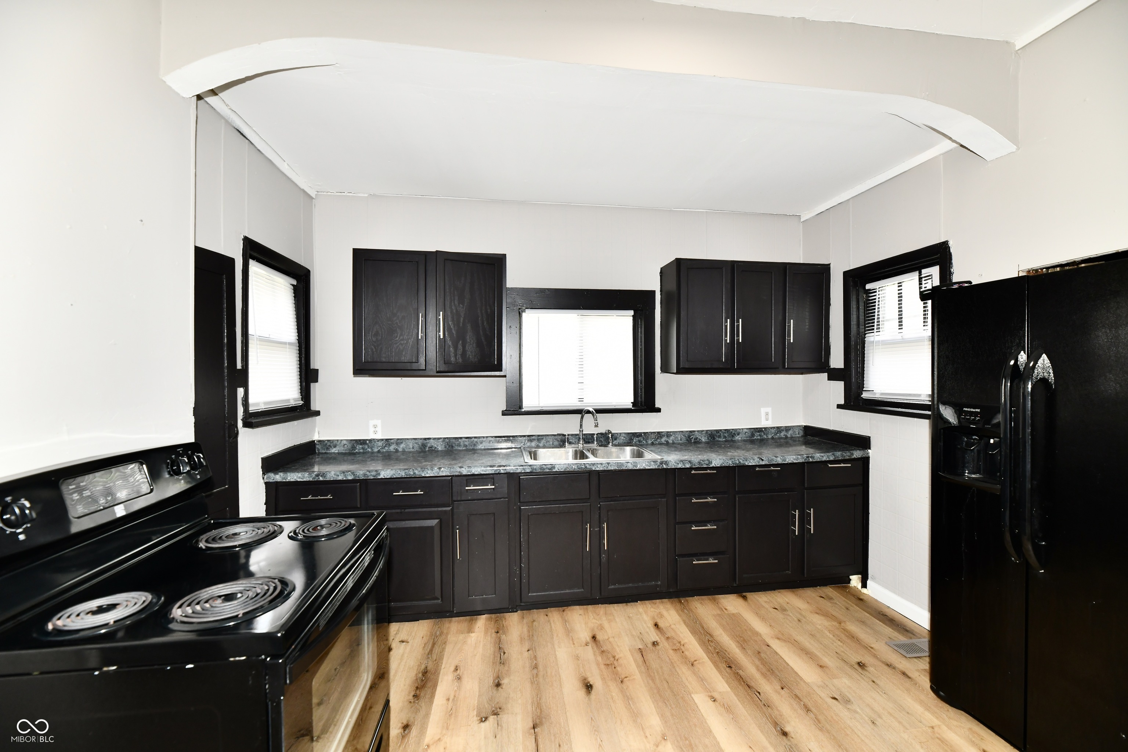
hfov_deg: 104.3
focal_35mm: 14
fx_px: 439
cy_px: 376
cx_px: 564
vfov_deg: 81.2
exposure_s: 1/60
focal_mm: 14
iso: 640
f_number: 6.3
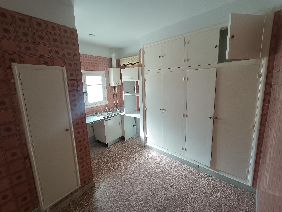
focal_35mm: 16
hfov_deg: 94.5
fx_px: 130
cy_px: 106
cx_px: 141
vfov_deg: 78.1
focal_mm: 1.66
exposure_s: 1/100
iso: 252
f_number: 2.2
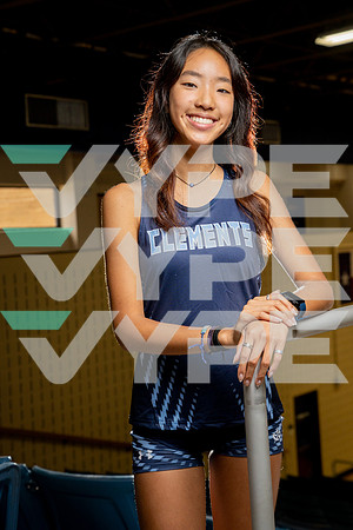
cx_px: 176
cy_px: 265
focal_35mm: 63
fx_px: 927
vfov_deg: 31.9
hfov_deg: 21.6
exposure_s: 1/250
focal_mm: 63
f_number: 5.6
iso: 800
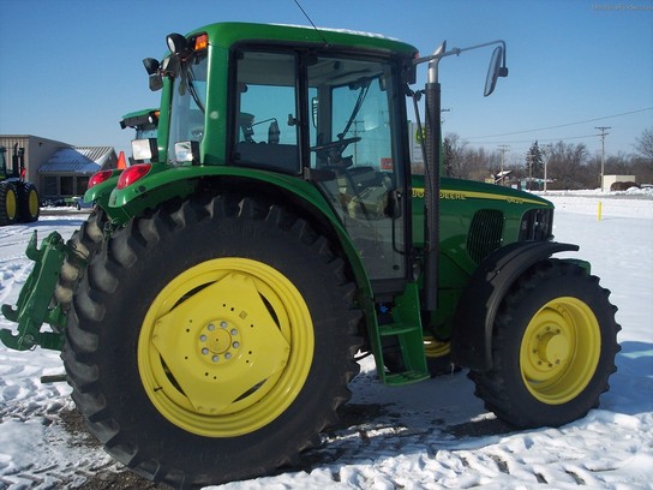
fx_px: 736
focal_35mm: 39
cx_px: 326
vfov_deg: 36.8
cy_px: 245
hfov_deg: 47.9
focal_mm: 8
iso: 100
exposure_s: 1/750
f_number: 5.6
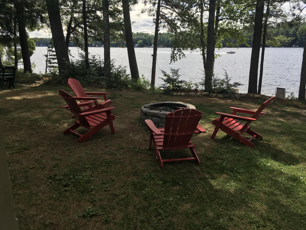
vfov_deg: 48.2
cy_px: 115
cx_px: 153
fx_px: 256
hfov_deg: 61.7
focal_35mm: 29
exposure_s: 1/855
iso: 25
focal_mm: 4.15
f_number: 2.2
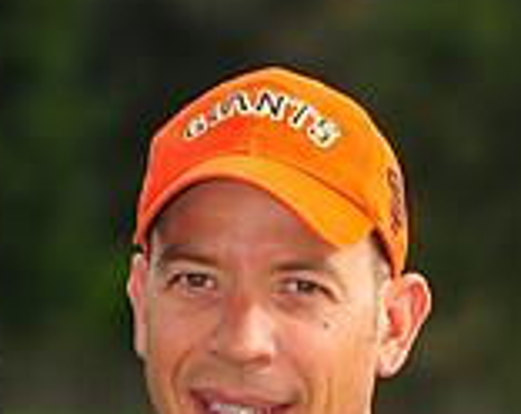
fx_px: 8875
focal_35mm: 577
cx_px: 114
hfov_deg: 3.4
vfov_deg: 2.7
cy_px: 838
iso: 400
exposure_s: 1/2000
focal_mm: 165
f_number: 4
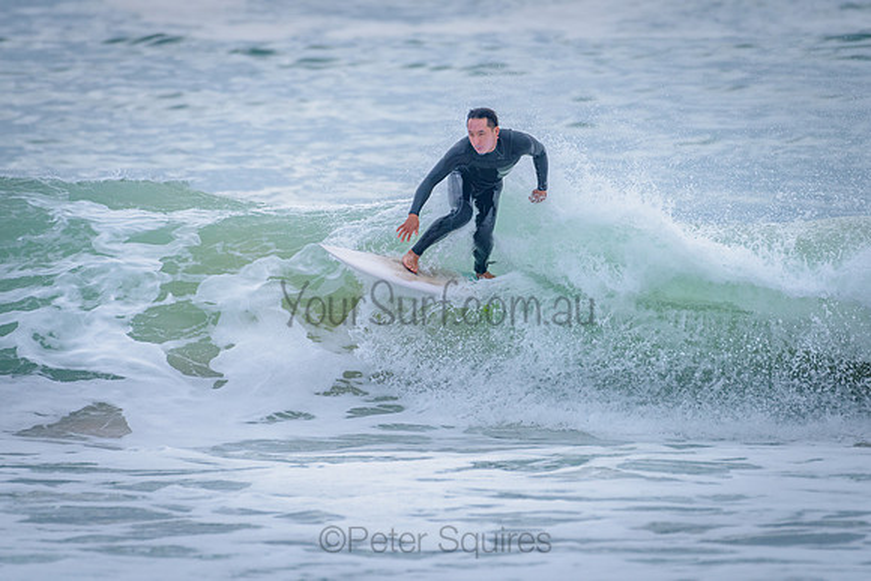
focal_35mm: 613
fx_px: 14832
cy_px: 245
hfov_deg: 3.4
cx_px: 439
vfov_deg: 2.2
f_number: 6.3
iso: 800
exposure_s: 1/2000
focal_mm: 500
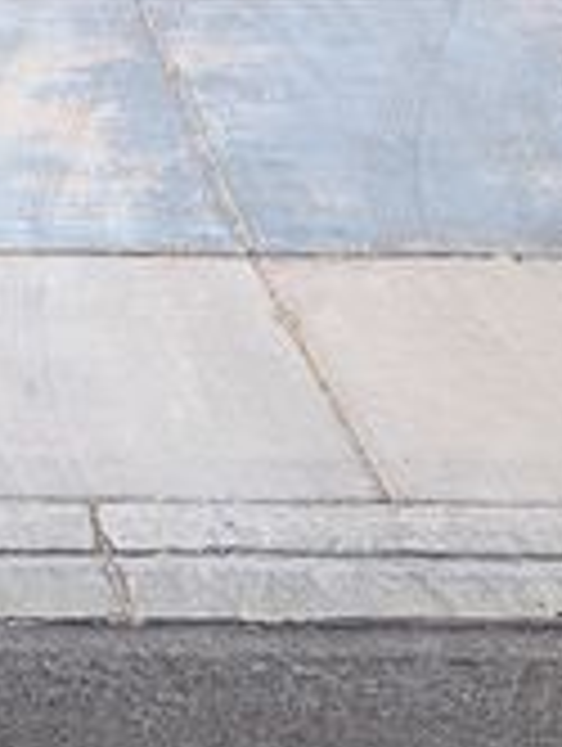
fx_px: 2073
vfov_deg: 19.5
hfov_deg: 14.1
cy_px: -99
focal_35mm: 96
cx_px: -369
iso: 27
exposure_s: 1/1431
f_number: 1.68
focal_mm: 6.9
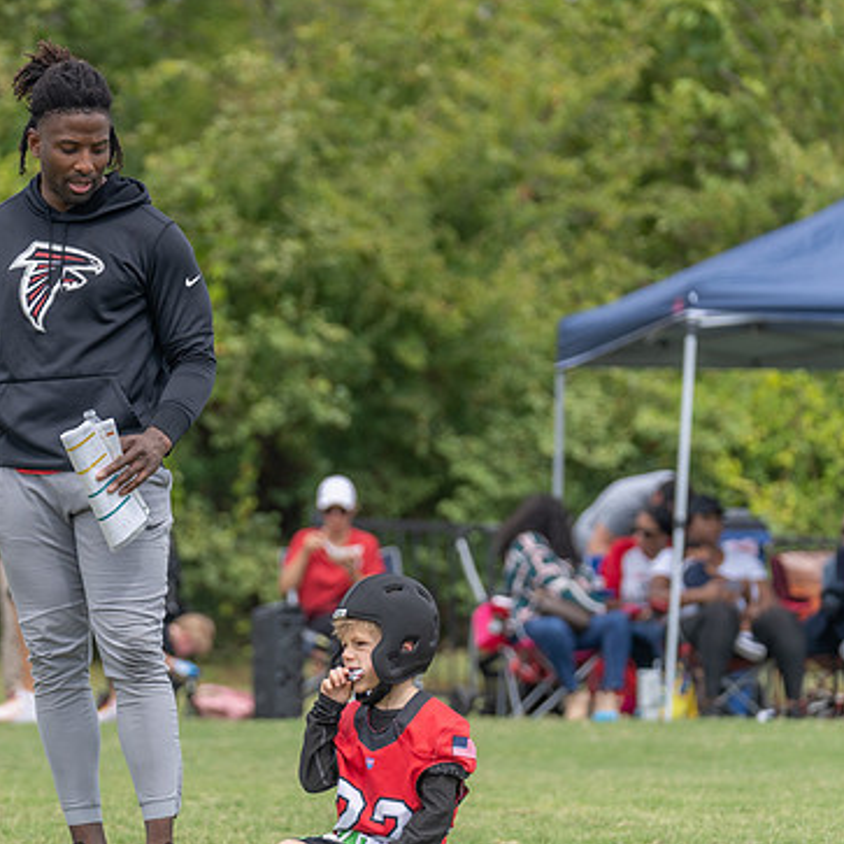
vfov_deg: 6.8
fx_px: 7062
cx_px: 100
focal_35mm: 256
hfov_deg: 6.8
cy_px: 508
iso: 100
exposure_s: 1/1250
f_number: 3.5
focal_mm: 150
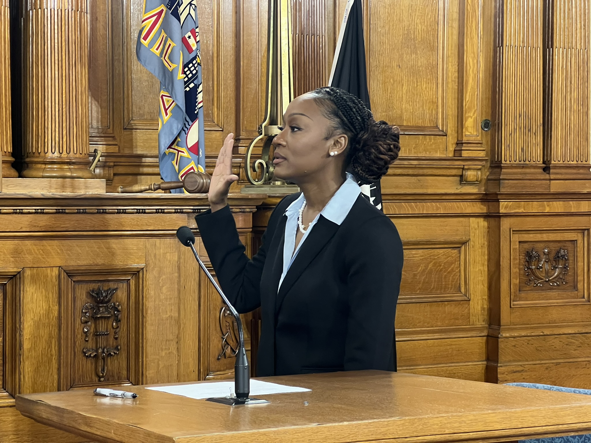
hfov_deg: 25.3
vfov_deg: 19.1
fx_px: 1315
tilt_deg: -2.2
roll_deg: +0.0
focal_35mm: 77
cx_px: 296
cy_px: 222
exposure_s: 1/30
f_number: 2.8
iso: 320
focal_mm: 9
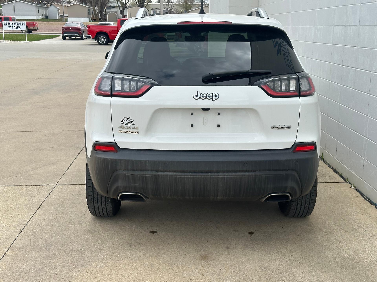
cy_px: 141
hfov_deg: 39.7
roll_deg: +0.0
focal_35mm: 48
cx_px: 188
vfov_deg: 30.3
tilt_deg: -12.3
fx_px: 523
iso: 64
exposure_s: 1/2203
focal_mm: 6.86
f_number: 1.78
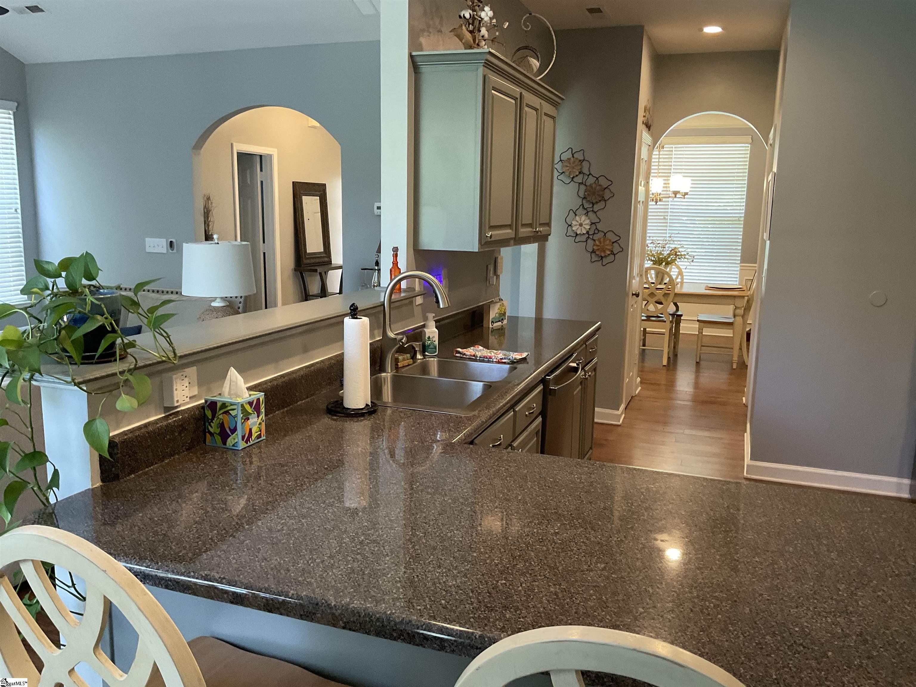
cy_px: 344
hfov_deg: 61.7
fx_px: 767
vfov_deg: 48.2
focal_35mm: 29
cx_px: 458
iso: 160
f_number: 1.8
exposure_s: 1/60
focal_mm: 3
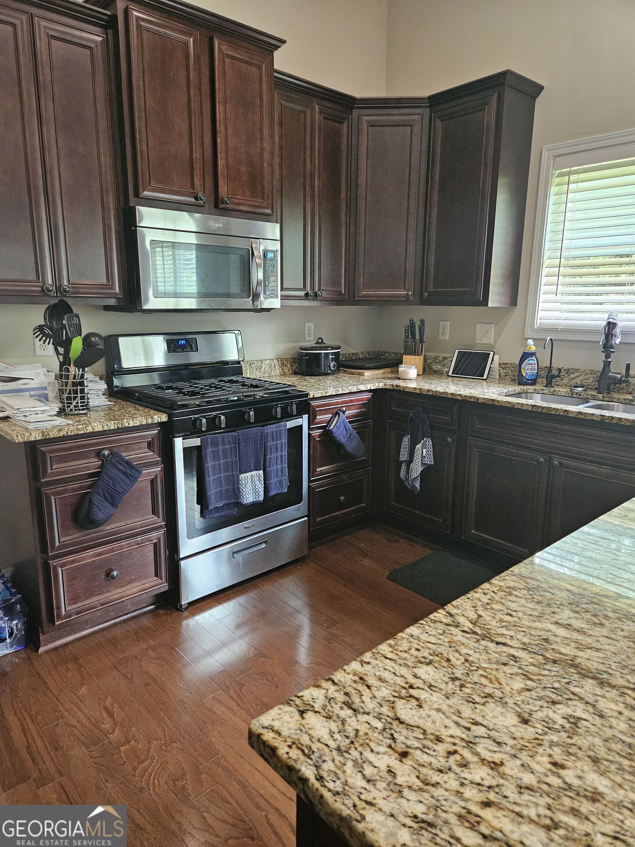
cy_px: 424
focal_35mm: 23
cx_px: 318
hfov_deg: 58.9
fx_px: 563
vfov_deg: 73.9
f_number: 1.8
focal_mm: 5.4
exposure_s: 1/120
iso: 1000
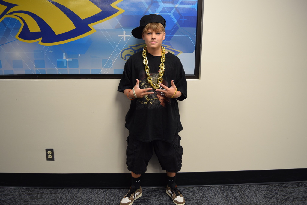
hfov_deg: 61.9
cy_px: 102
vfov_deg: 43.6
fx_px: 256
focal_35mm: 30
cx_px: 154
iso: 450
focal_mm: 20
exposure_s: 1/30
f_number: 4
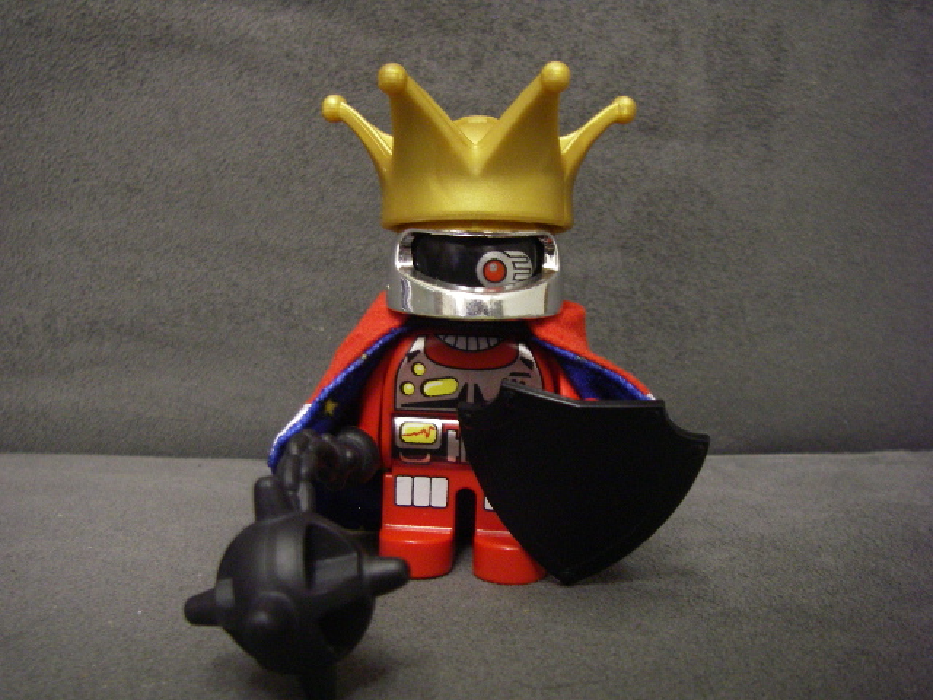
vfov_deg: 37.7
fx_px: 1024
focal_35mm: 38
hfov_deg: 49.0
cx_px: 466
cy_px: 350
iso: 320
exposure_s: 1/4
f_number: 3.3
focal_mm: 6.3
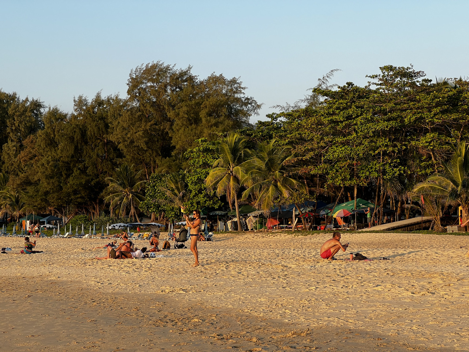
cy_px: 176
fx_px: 1043
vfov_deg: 19.1
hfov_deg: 25.3
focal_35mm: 77
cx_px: 234
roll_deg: -0.6
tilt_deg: +4.2
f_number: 2.8
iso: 32
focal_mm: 9
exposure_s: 1/217
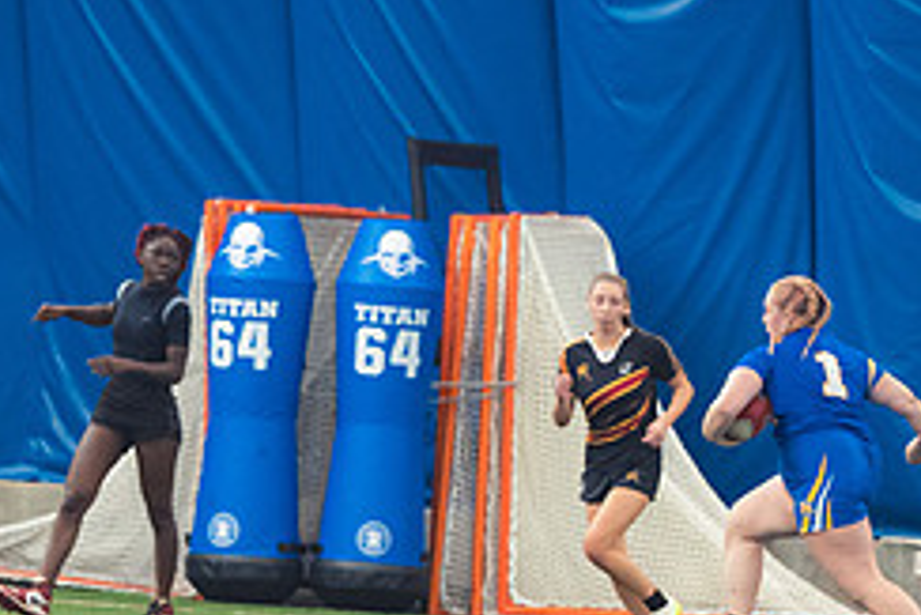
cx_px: 664
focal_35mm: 622
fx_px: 15922
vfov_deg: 2.2
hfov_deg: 3.3
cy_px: 324
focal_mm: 175
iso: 3600
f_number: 2.8
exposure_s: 1/320
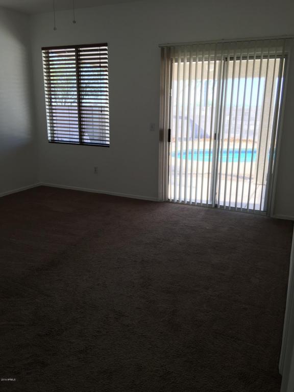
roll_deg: -0.7
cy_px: 196
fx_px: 328
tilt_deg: -14.1
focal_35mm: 29
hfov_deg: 48.2
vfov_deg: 61.7
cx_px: 147
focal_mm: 4.15
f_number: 2.2
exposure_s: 1/100
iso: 32
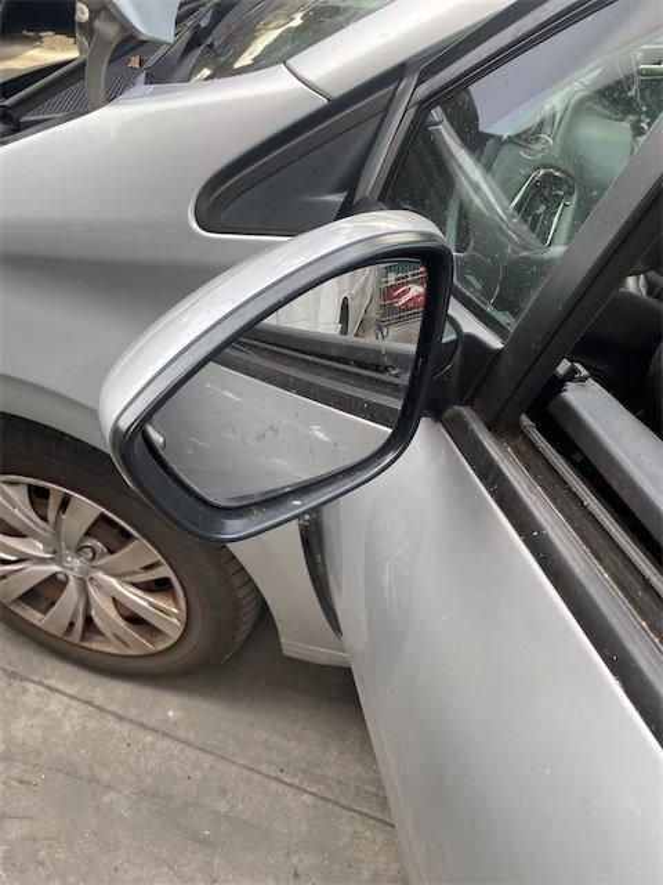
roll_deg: -3.0
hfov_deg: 53.1
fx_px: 664
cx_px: 332
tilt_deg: -41.8
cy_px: 442
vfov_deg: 67.3
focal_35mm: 26
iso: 32
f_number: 1.8
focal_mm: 4.25
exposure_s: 1/208
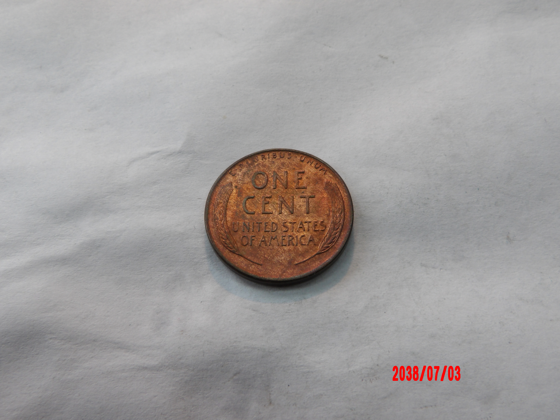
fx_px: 550
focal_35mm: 34
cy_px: 210
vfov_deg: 41.8
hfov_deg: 54.0
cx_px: 280
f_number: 4.5
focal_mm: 6.2
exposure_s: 1/30
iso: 124
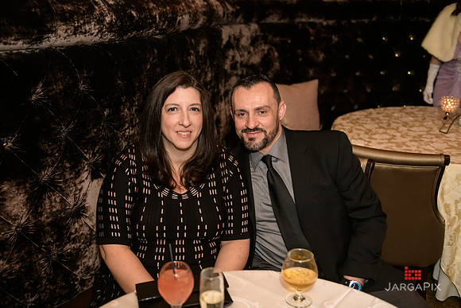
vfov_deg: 33.4
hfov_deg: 48.4
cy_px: 154
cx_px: 230
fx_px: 512
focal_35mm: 40
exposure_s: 1/125
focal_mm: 40
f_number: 3.2
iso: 1600
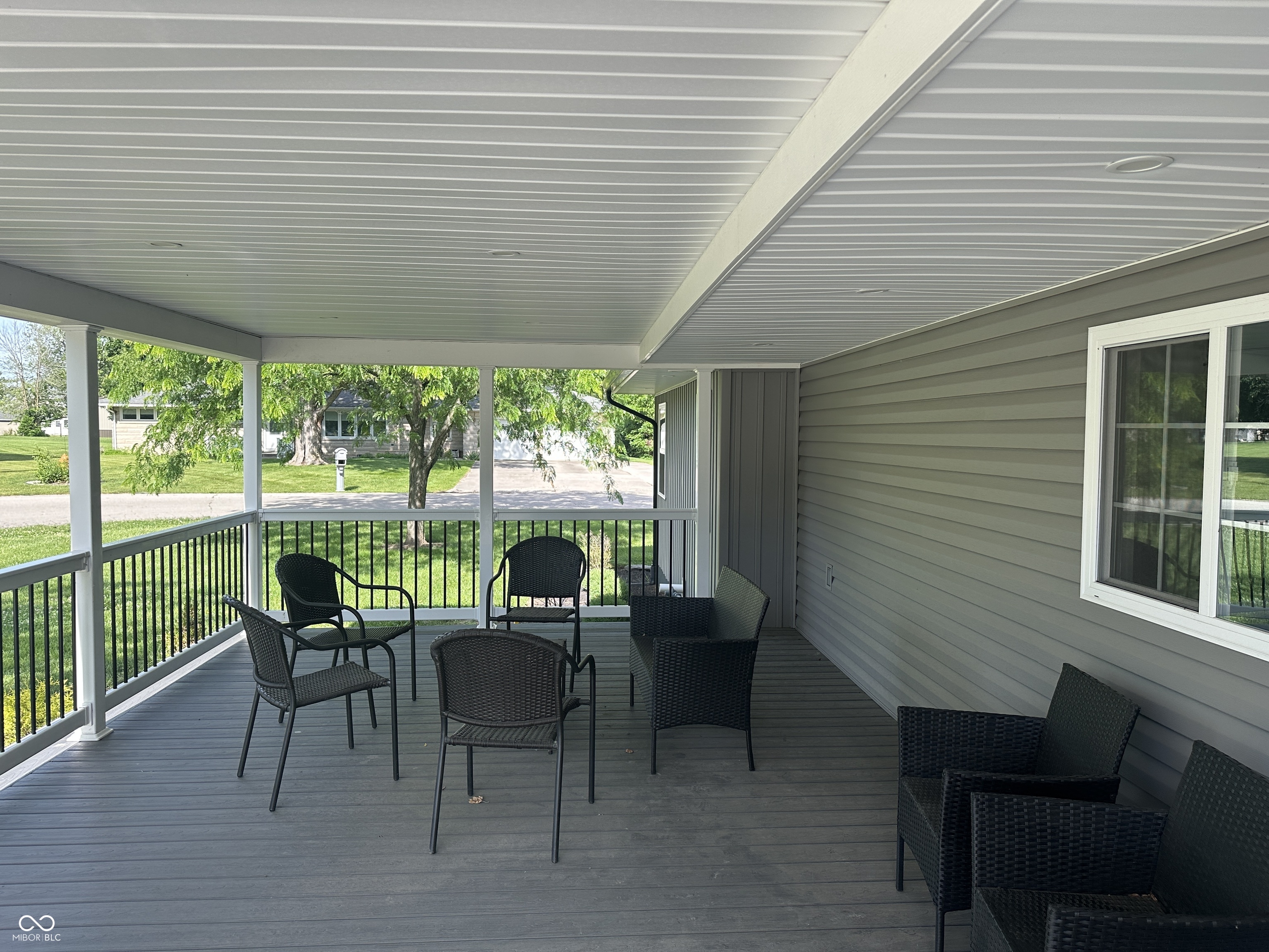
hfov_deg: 71.6
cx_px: 634
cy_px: 476
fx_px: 880
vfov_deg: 56.8
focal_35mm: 24
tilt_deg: -2.2
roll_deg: -1.0
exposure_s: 1/699
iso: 80
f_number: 1.78
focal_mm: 6.86
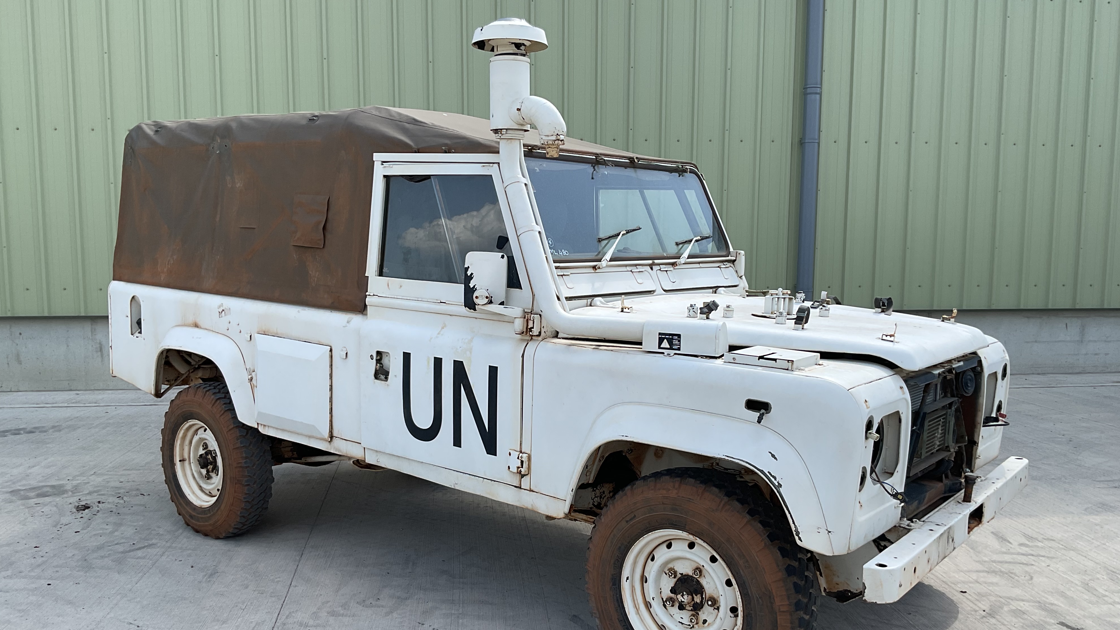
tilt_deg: -6.6
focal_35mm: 32
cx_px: 560
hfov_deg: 61.0
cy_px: 365
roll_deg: +0.2
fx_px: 950
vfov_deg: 36.6
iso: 16
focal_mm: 3
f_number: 1.8
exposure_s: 1/978
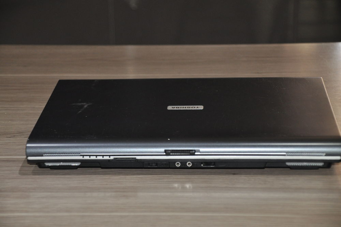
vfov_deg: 13.0
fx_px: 993
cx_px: 170
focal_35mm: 105
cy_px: 114
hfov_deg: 19.5
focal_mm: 70
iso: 800
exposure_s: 1/60
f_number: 5.3
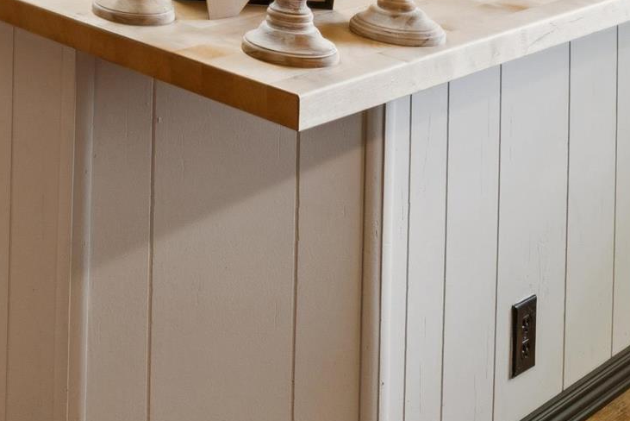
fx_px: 1132
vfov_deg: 17.5
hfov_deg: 25.3
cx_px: -257
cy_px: -311
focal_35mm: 65
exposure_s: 1/4
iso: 400
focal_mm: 15.4
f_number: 13
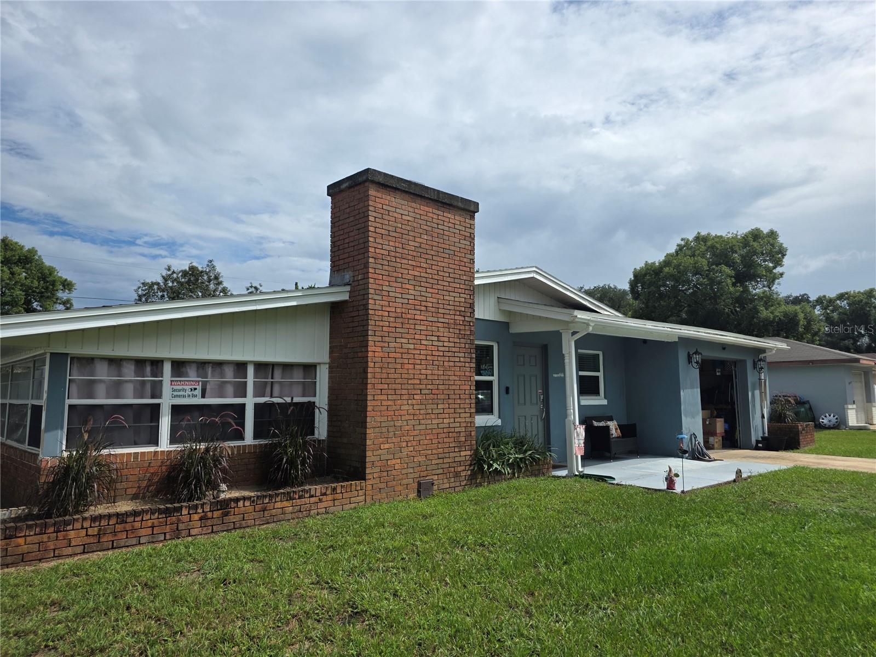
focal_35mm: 23
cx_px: 438
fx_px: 582
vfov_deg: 58.9
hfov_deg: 73.9
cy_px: 328
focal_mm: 6.3
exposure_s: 1/7944
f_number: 1.7
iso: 50
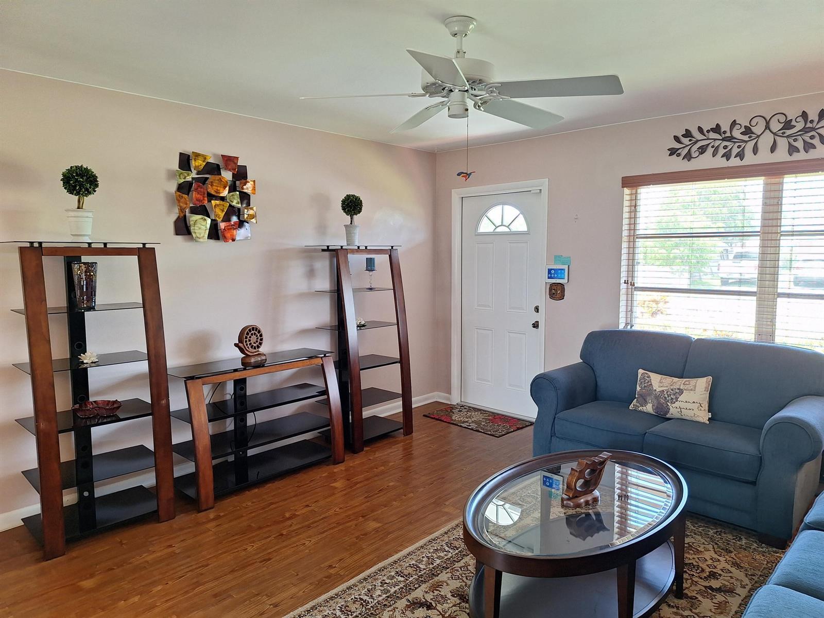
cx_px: 412
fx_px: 547
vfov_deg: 58.9
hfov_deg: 73.9
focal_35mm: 23
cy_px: 309
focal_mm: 5.54
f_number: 1.8
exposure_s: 1/40
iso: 64
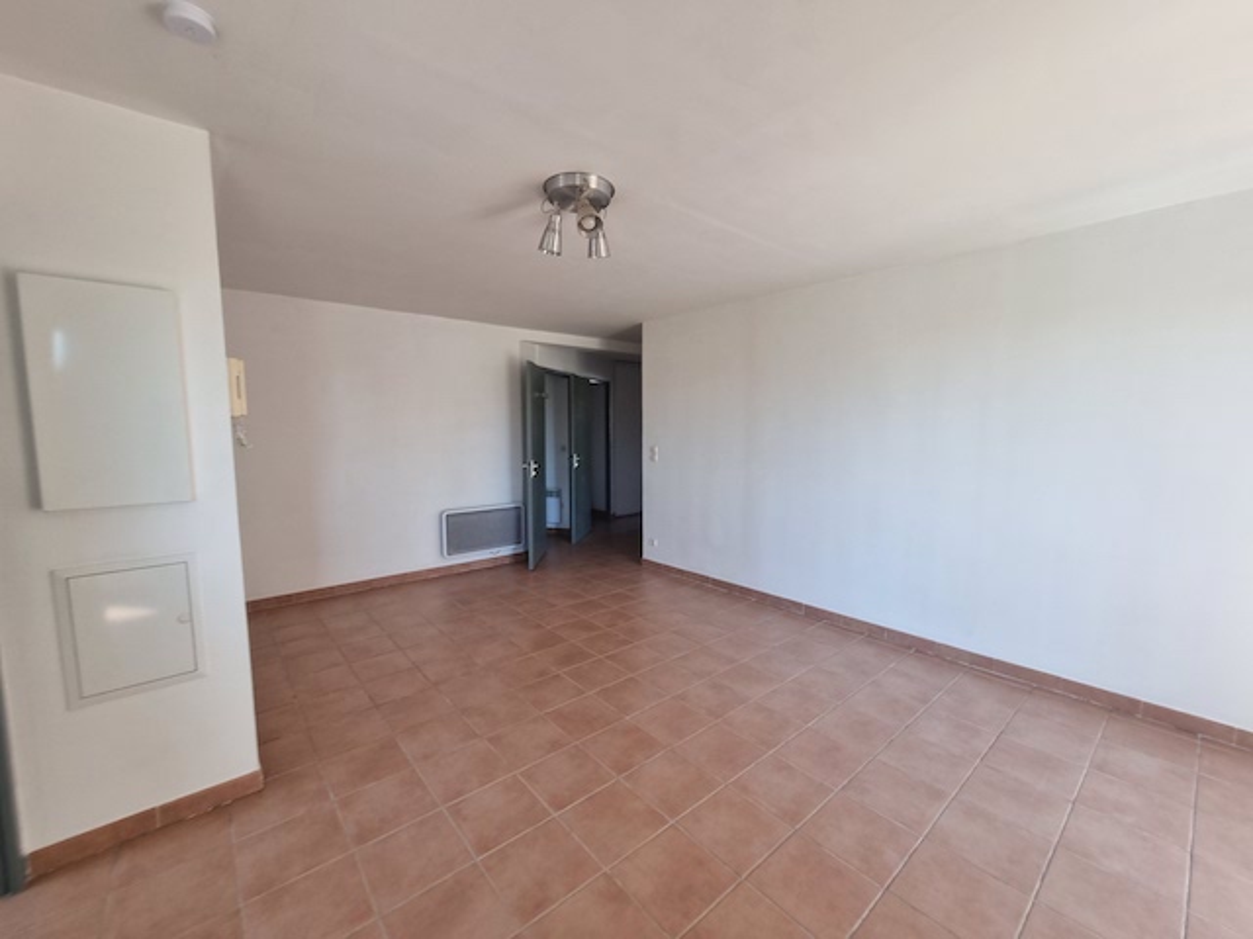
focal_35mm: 13
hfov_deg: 106.2
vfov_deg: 89.9
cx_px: 626
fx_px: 471
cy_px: 470
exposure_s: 1/50
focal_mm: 2.2
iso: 50
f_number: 2.2
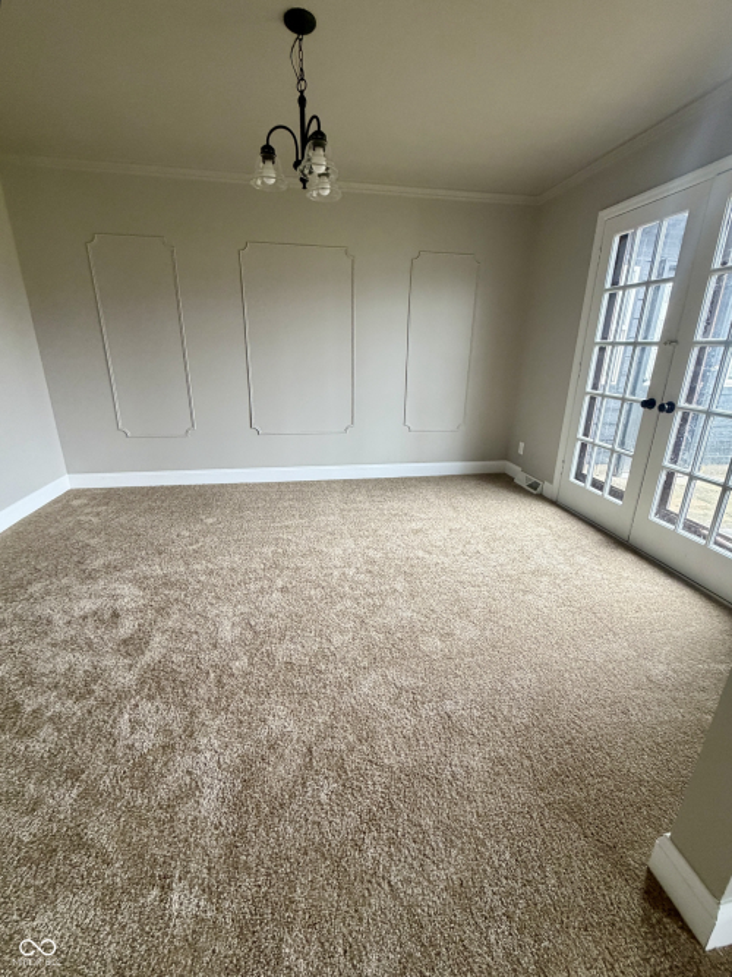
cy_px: 488
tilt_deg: -19.2
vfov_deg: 102.1
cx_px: 366
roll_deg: +1.8
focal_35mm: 14
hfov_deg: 85.7
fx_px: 395
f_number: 2.2
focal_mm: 2.22
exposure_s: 1/71
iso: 320
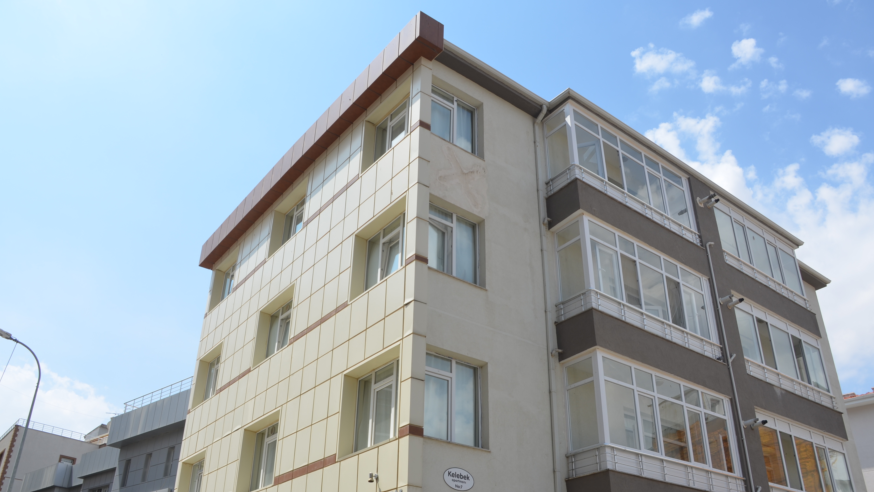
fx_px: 742
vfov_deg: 36.6
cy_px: 283
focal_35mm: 32
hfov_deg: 61.0
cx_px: 434
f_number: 8
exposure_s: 1/250
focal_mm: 20
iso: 100
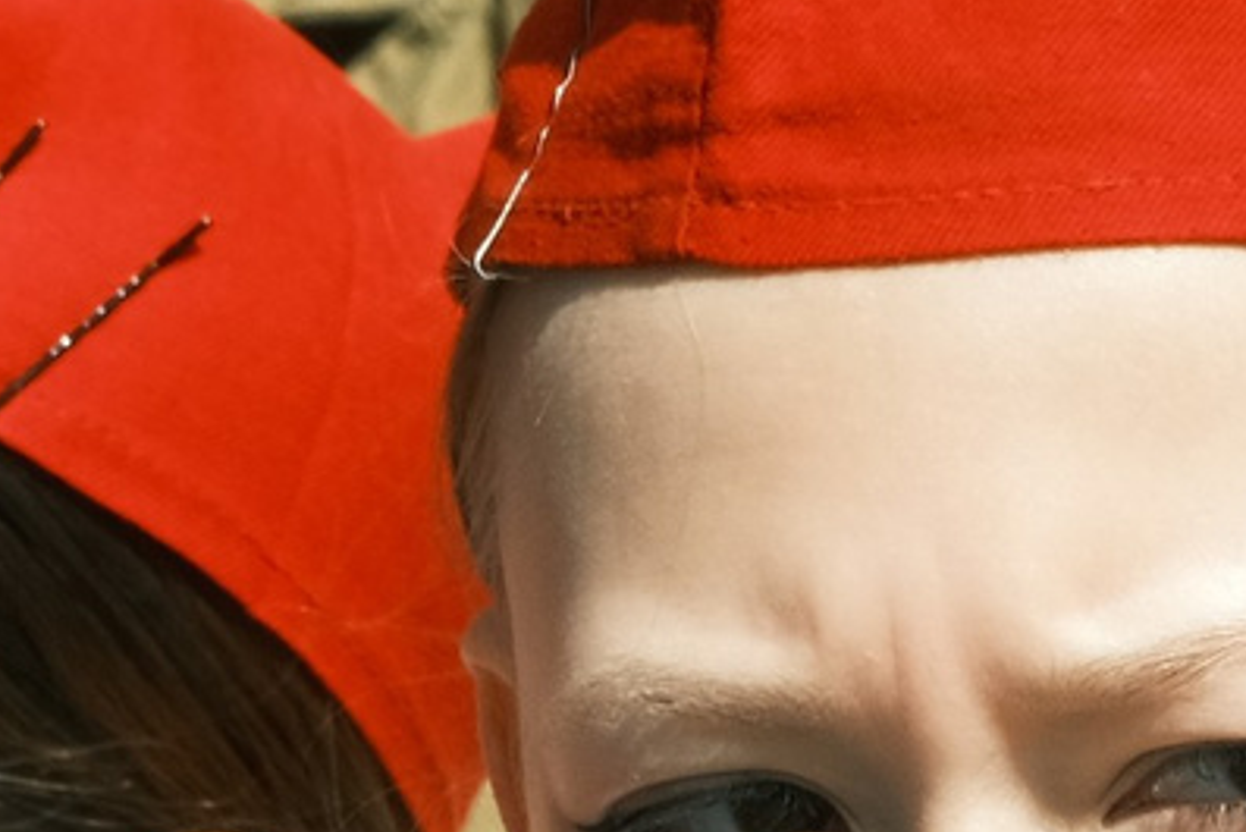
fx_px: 45943
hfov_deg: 1.6
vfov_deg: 1.0
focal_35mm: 1327
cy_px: 1339
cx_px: 1858
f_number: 13
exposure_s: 1/200
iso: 200
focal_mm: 137
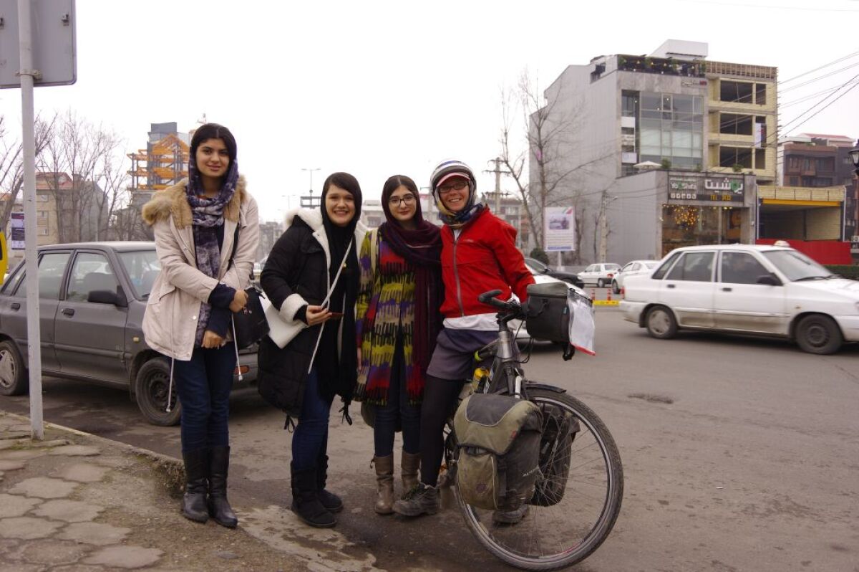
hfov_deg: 60.3
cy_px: 286
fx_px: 739
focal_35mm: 31
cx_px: 430
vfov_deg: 42.3
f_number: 4.5
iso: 100
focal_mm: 21
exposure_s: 1/160
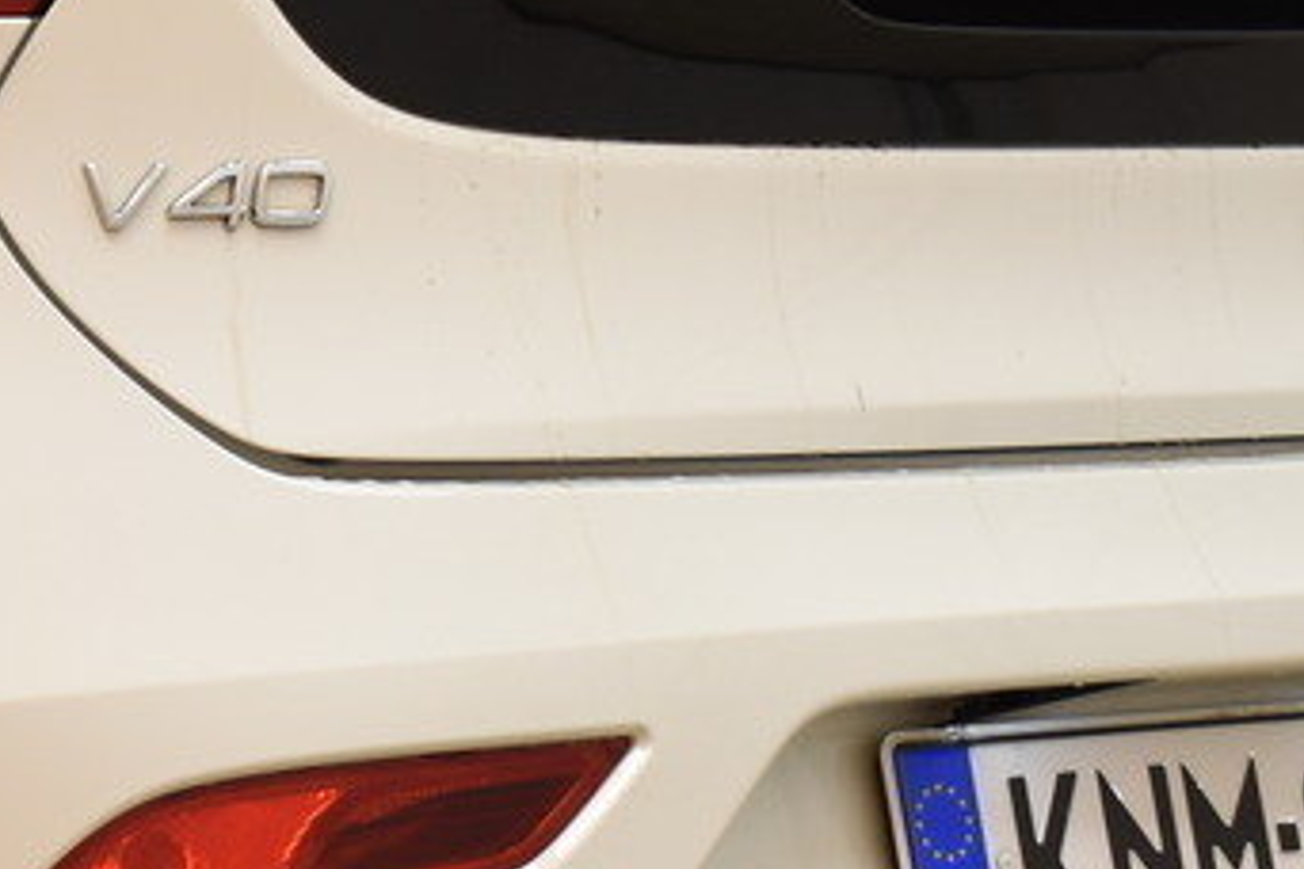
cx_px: -671
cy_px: 274
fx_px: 7208
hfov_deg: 10.0
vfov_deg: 6.9
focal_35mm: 199
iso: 250
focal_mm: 28
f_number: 4.2
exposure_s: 1/50
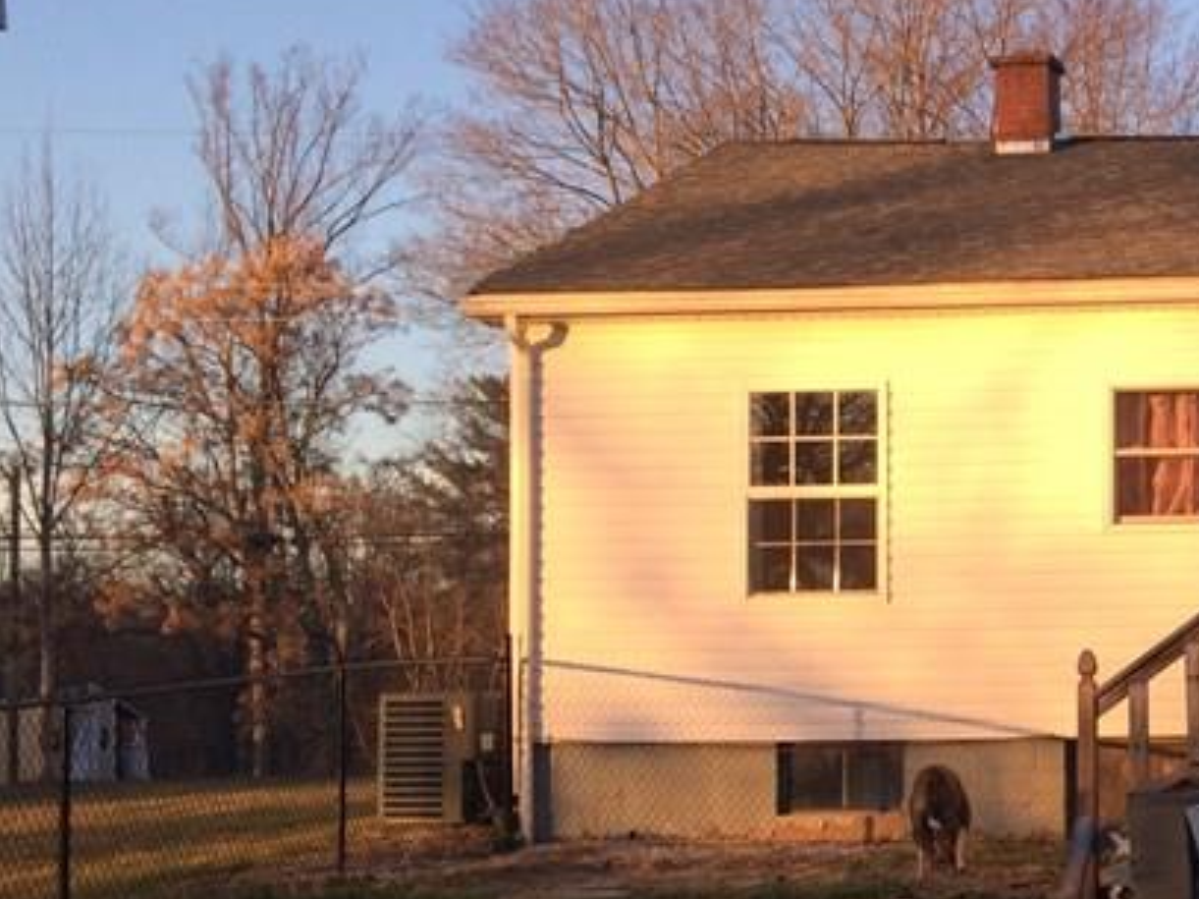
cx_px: 1455
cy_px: 581
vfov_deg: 20.1
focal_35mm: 73
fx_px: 2528
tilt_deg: +3.3
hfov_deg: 24.1
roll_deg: +2.0
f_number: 2.2
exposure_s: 1/456
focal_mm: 4.15
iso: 32
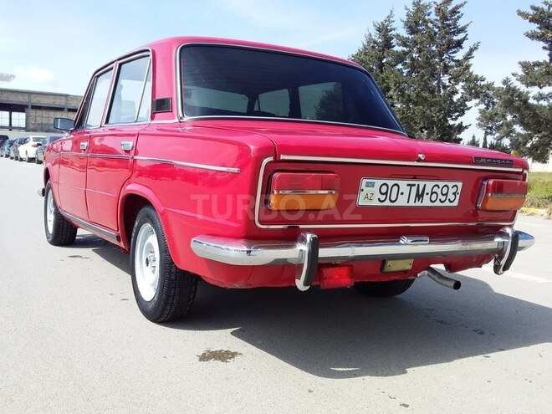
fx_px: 494
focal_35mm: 31
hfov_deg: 58.4
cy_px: 207
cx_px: 276
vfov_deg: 45.4
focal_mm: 3.3
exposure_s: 1/936
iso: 40
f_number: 2.2
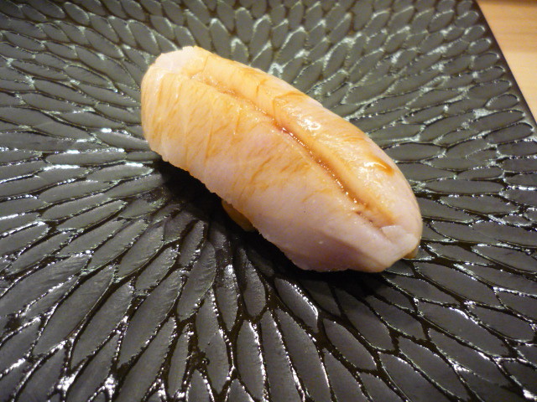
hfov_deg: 55.4
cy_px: 201
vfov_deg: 42.9
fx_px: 512
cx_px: 268
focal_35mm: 33
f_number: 2.8
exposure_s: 1/20
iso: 400
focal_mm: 5.5
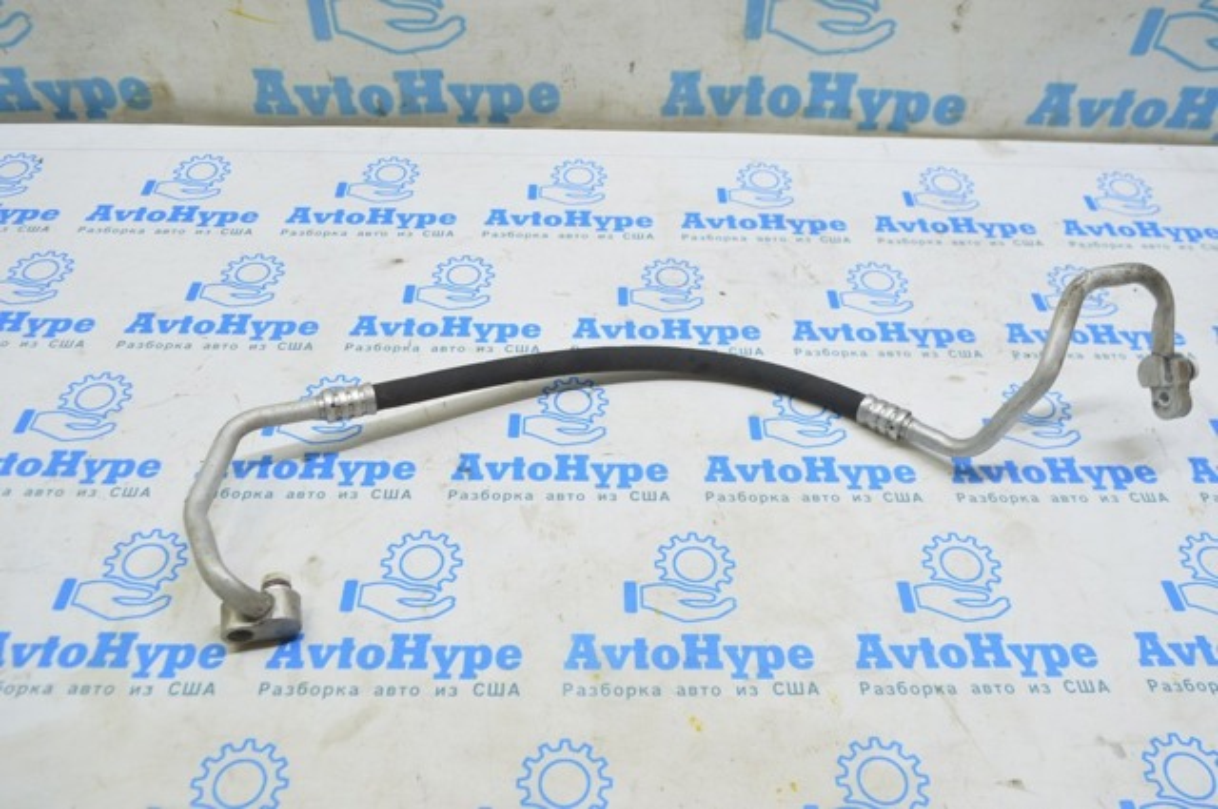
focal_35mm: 30
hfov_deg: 62.0
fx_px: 1014
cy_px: 404
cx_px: 609
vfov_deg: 43.5
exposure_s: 1/20
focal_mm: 20
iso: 400
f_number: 5.6
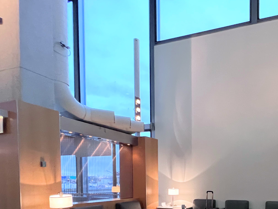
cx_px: 238
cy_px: 190
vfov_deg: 47.4
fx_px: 209
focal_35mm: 26
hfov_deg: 59.6
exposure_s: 1/60
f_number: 1.8
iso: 320
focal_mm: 1.57
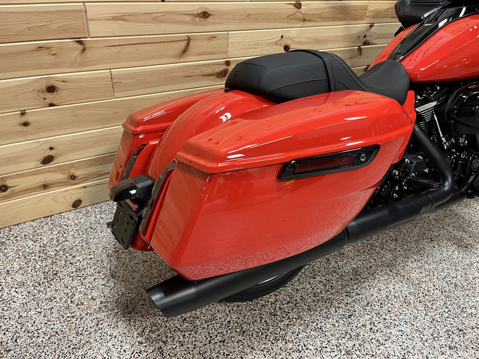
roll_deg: -3.6
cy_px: 180
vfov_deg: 53.1
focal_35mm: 26
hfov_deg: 67.3
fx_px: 360
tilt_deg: -30.8
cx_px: 240
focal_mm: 5.1
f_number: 1.6
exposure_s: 1/60
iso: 160
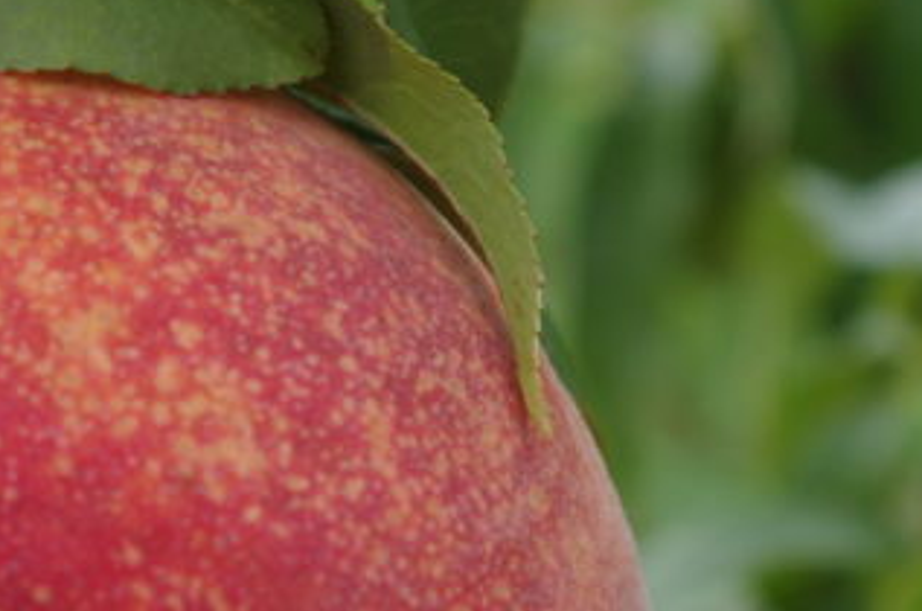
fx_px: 3220
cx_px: 64
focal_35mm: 126
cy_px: 666
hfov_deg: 16.1
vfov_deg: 10.7
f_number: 5
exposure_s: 1/100
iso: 100
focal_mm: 26.25
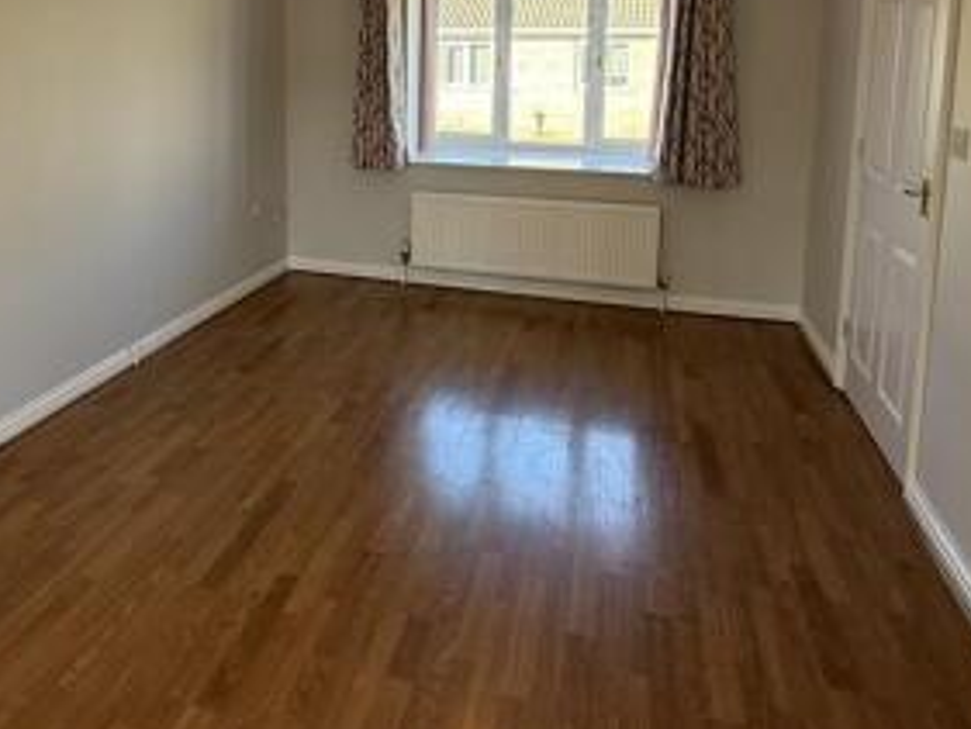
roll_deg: -0.9
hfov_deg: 60.8
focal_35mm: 29
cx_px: 365
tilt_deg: -6.6
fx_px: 814
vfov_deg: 45.8
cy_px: 147
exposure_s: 1/99
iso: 80
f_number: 2.2
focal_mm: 2.22
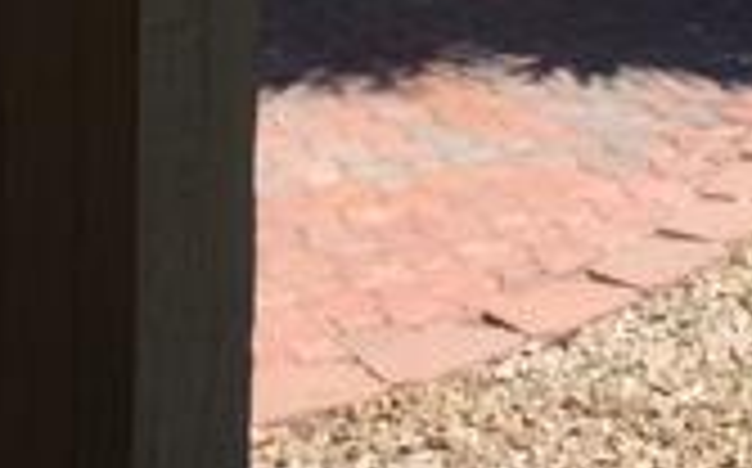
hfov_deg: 16.8
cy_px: -378
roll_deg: -1.1
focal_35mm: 118
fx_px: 2416
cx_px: 937
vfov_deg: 10.4
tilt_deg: -1.5
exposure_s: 1/2024
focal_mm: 4.15
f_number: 2.2
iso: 25
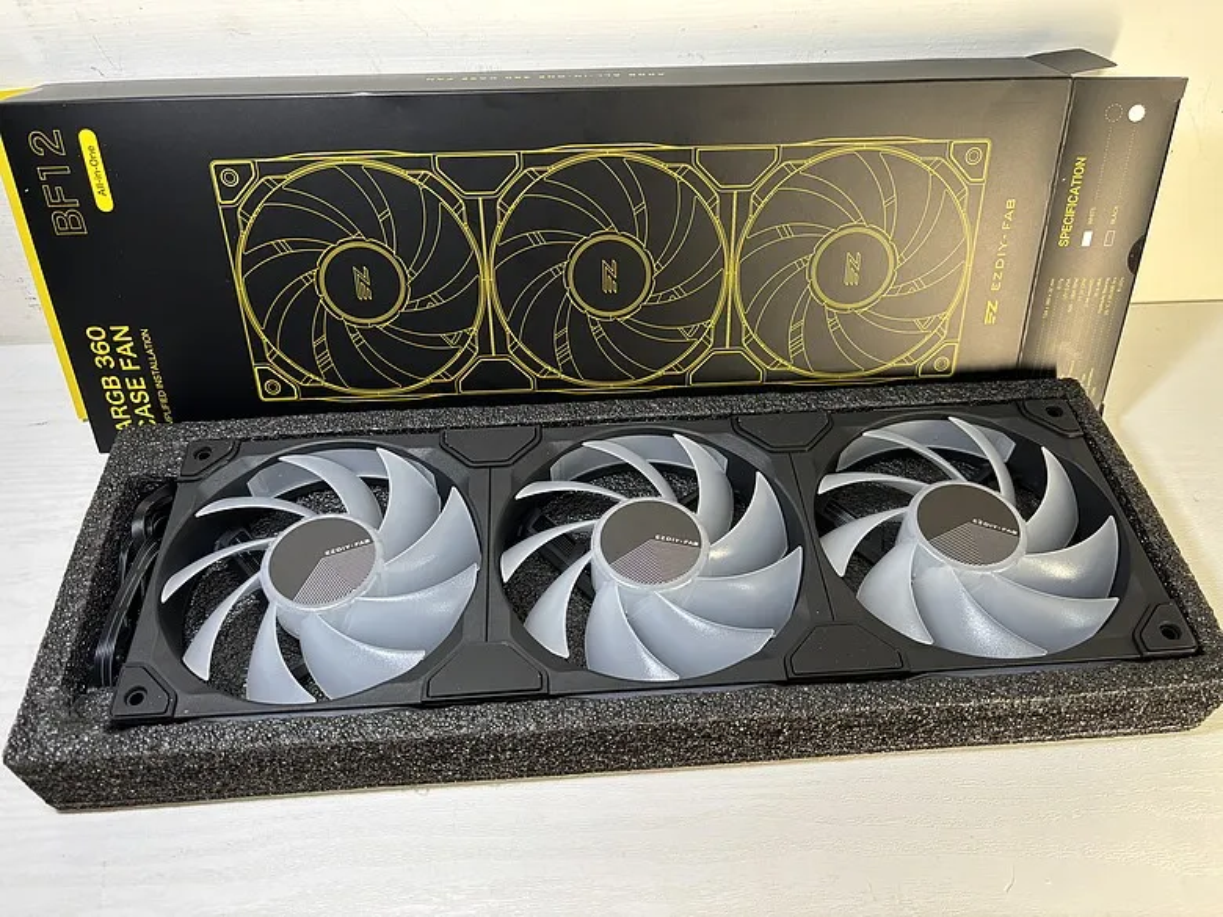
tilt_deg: -48.9
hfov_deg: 67.3
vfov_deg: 53.1
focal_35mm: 26
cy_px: 458
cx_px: 612
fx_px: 919
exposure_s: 1/60
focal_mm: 5.96
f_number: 1.6
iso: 125
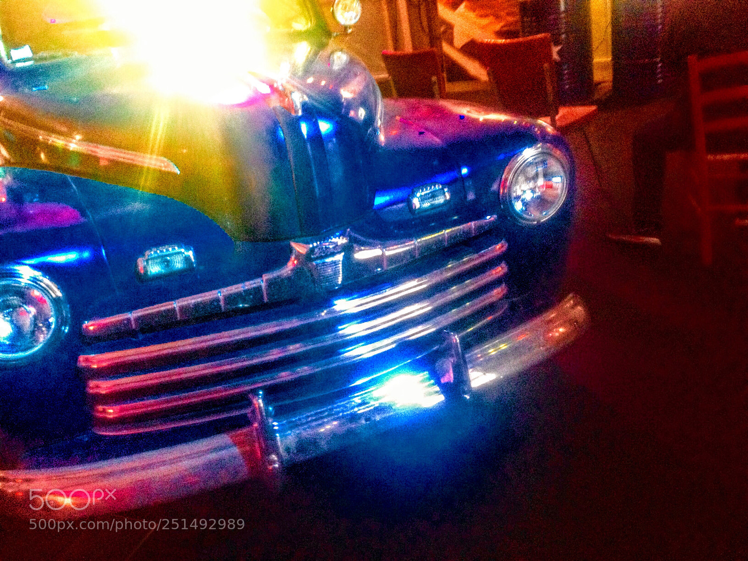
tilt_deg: -28.3
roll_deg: +9.9
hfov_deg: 52.6
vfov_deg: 40.7
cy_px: 280
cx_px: 374
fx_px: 756
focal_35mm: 35
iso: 400
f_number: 2.4
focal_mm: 4.28
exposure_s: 1/17
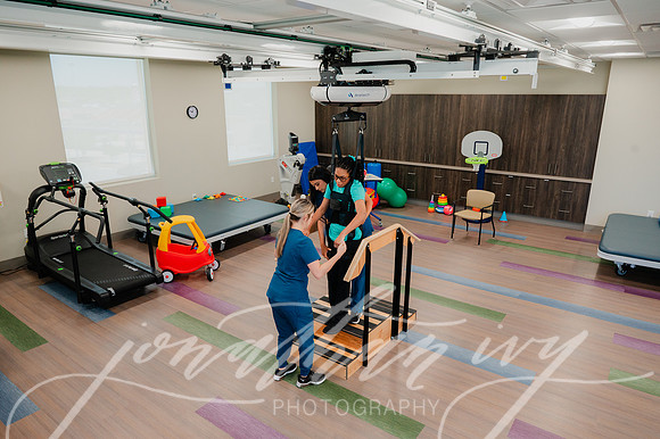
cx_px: 330
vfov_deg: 53.1
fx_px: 440
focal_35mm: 24
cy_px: 220
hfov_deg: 73.8
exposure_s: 1/160
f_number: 5.6
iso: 1000
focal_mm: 24
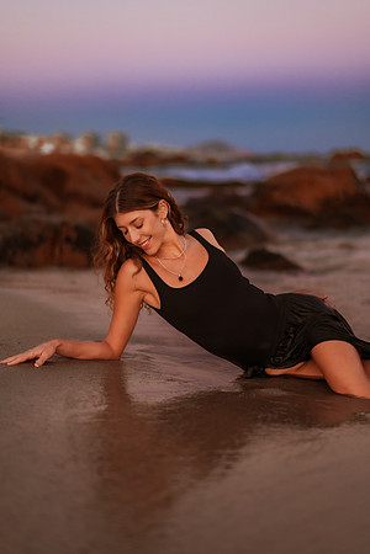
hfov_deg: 23.4
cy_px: 277
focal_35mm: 58
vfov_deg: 34.5
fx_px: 894
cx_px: 185
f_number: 1.4
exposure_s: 1/500
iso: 400
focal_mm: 58
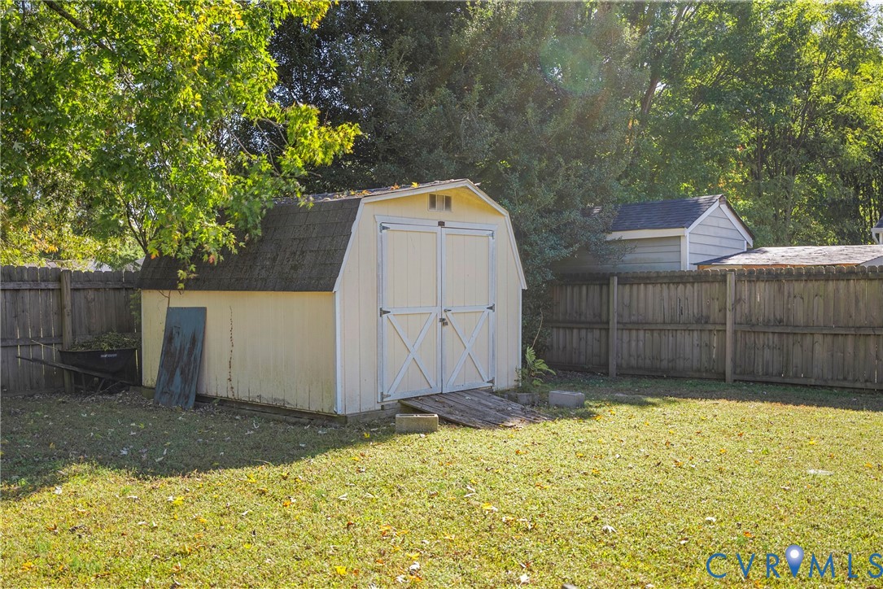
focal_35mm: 35
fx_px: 859
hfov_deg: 54.4
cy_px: 294
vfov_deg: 37.9
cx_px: 442
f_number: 4
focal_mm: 35
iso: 100
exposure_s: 1/40
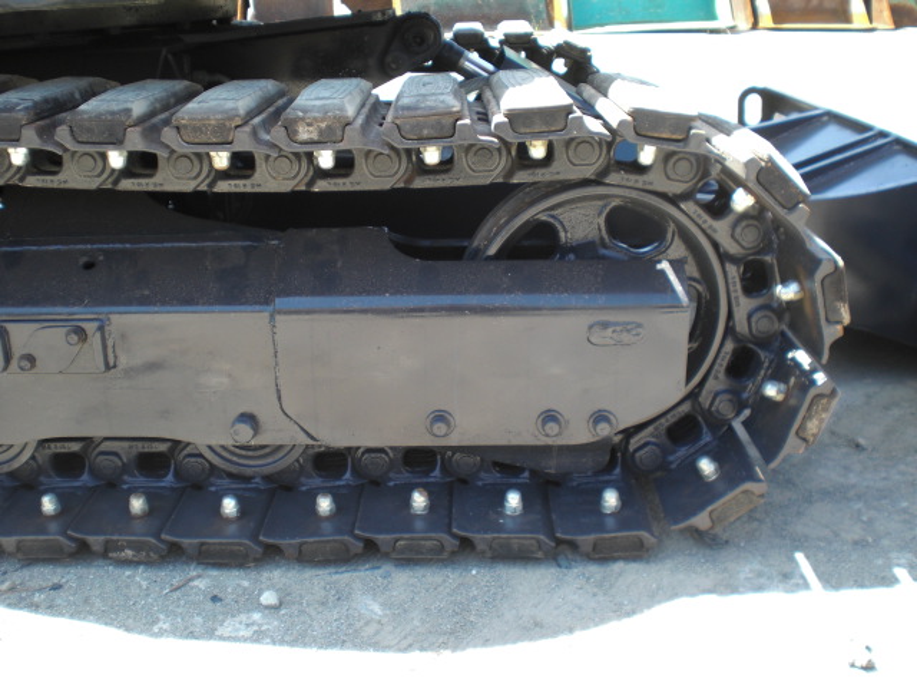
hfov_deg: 49.0
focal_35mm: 38
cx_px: 458
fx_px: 1007
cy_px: 344
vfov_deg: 37.7
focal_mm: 6.3
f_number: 3.1
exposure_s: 1/100
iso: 64
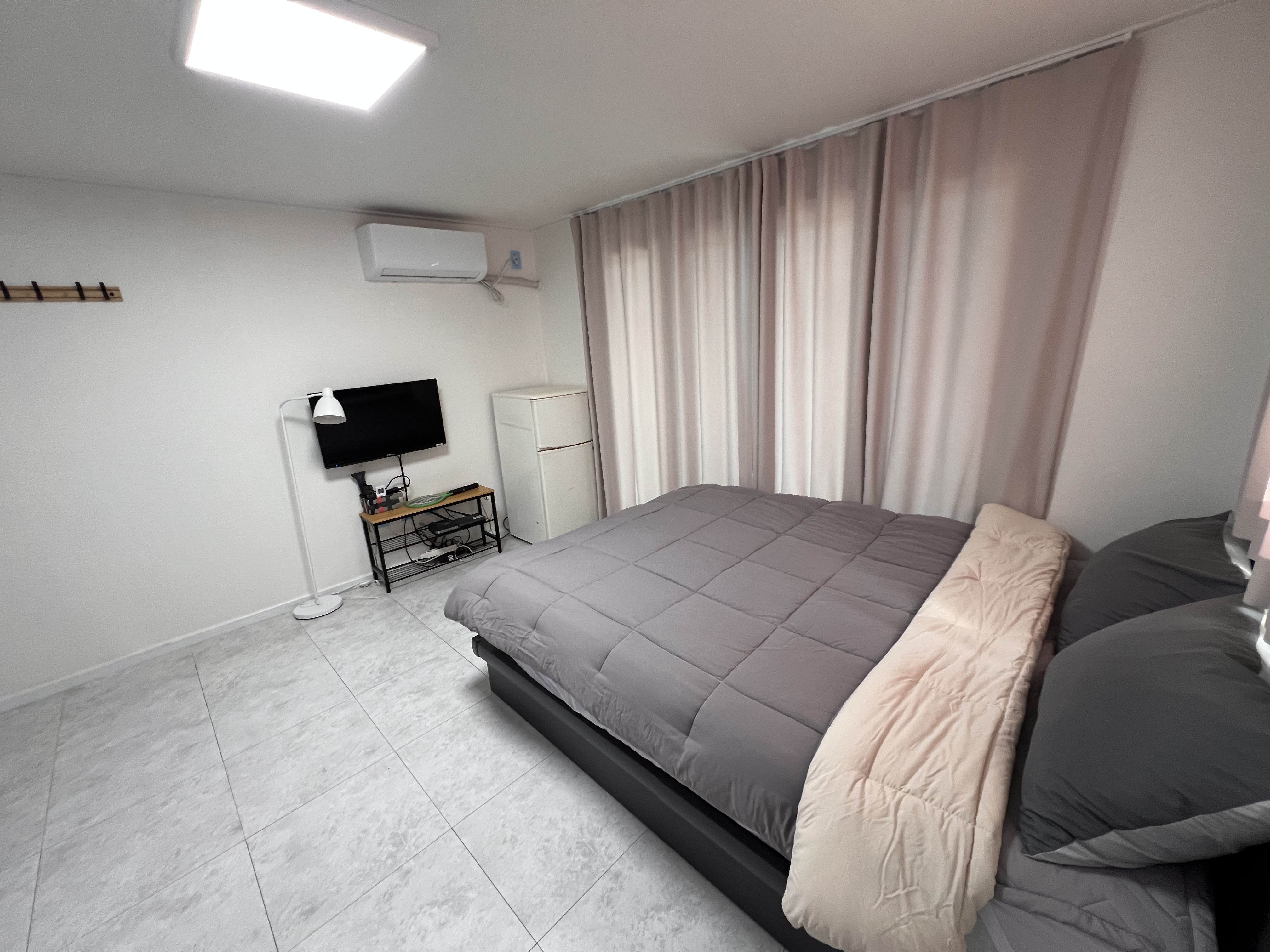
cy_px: 476
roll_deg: +4.4
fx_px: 477
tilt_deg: -13.7
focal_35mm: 13
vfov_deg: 89.9
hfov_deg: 106.2
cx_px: 635
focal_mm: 1.57
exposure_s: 1/120
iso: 200
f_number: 1.8
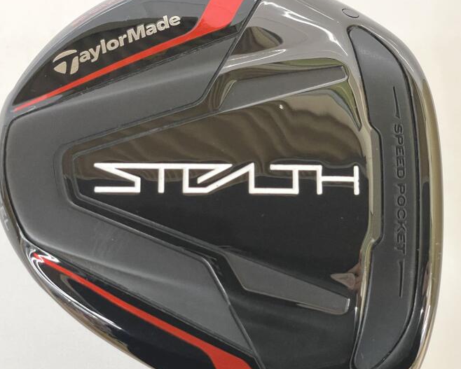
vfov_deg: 20.7
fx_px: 1010
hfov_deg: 25.7
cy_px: 211
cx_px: 230
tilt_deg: -62.7
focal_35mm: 74
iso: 200
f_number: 2
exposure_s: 1/60
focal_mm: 6
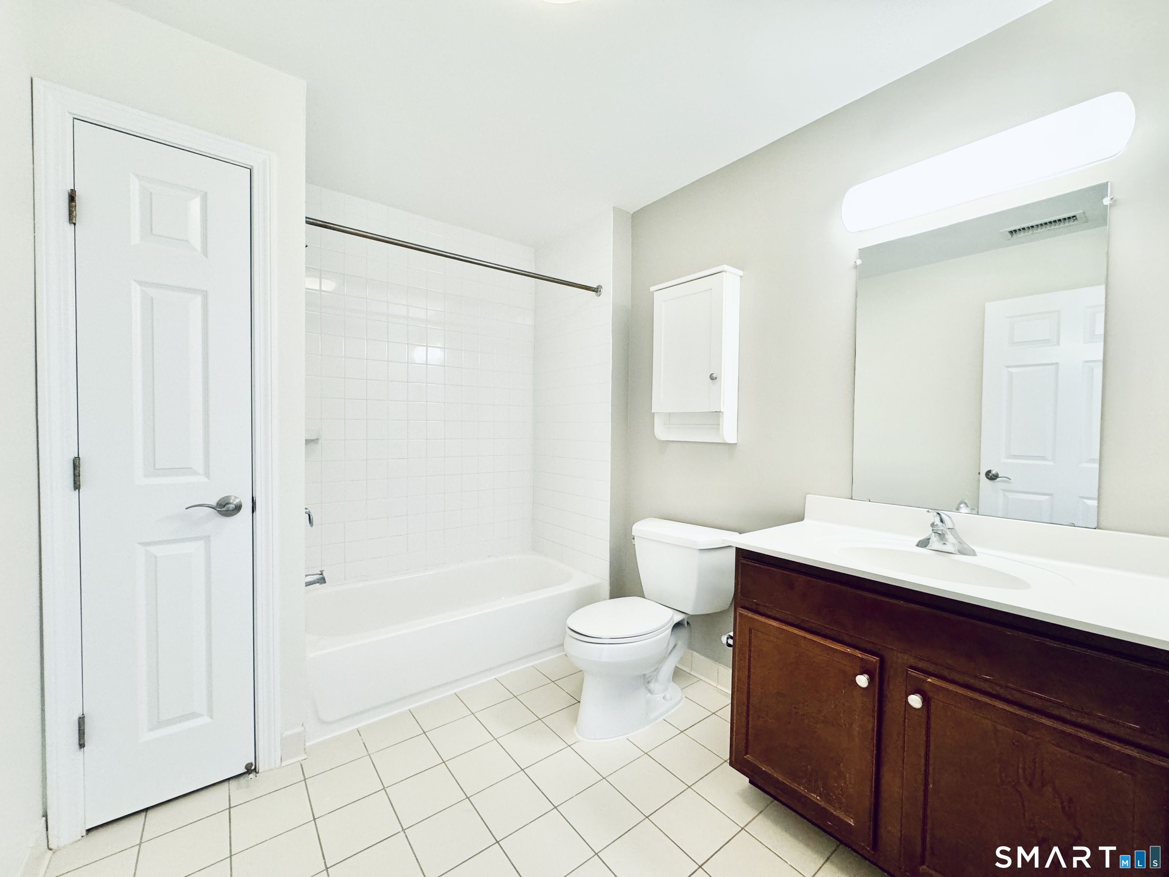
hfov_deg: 102.1
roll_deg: -0.6
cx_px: 584
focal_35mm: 14
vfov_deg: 85.7
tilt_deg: -2.2
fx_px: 473
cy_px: 438
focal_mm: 2.22
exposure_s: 1/60
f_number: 2.2
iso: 200
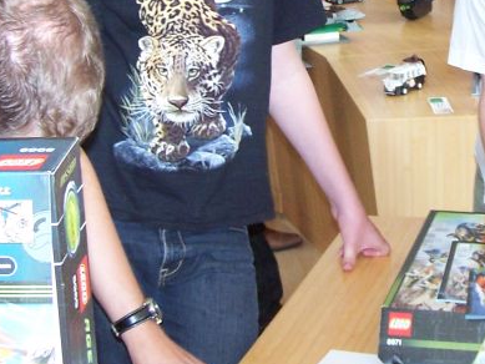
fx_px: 1402
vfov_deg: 14.7
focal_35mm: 100
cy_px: 64
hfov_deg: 19.4
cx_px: 385
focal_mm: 6.3
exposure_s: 1/60
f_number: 2.8
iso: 140
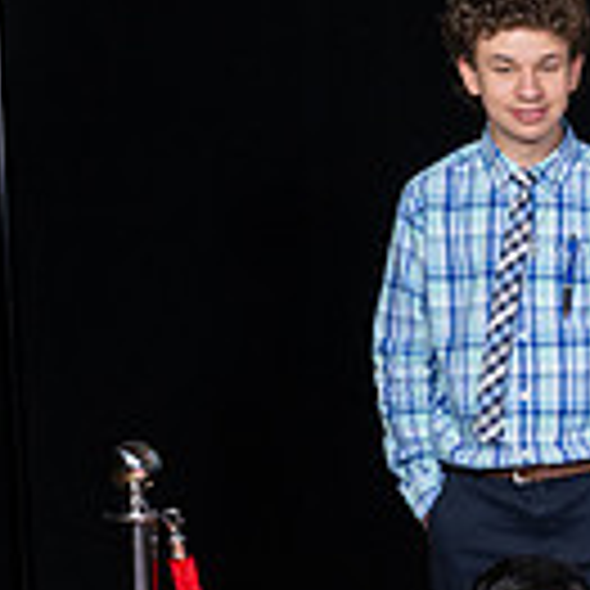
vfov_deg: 13.5
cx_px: 1279
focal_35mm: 128
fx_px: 2468
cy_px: 522
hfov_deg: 11.8
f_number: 8
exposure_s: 1/125
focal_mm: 28.5
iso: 400
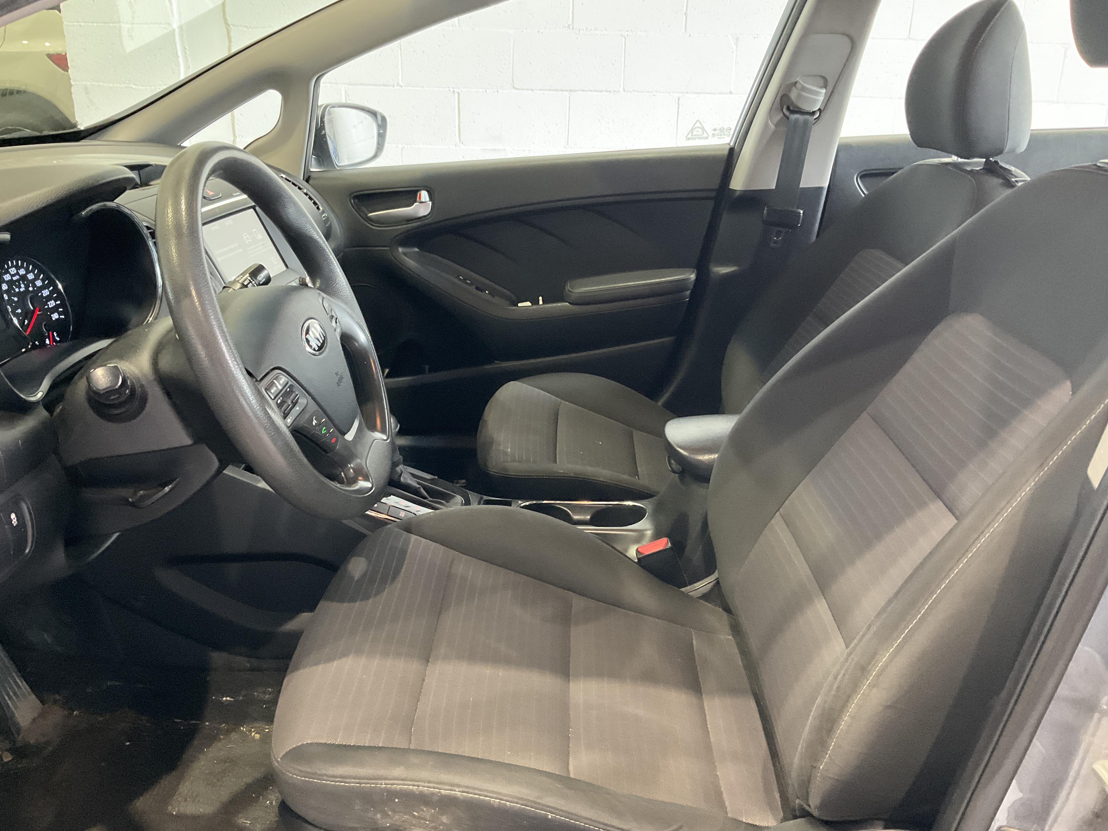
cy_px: 424
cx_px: 547
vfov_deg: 46.8
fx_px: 960
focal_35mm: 30
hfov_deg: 60.0
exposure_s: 1/60
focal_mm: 3
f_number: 1.8
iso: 320
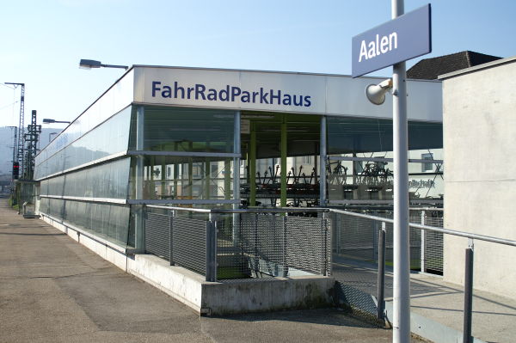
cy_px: 172
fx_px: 601
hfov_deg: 46.4
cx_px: 258
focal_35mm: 42
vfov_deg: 31.8
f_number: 4
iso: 100
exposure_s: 1/800
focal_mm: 28
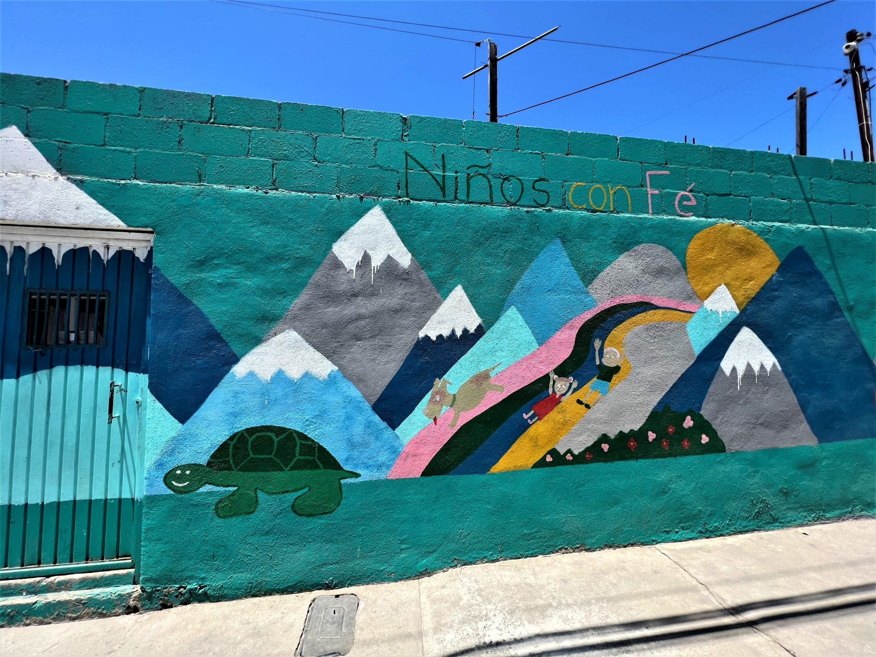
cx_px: 438
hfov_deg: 106.2
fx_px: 329
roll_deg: +1.0
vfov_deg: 89.9
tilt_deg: +1.9
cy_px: 328
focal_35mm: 13
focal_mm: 1.57
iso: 32
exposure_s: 1/1553
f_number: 1.8
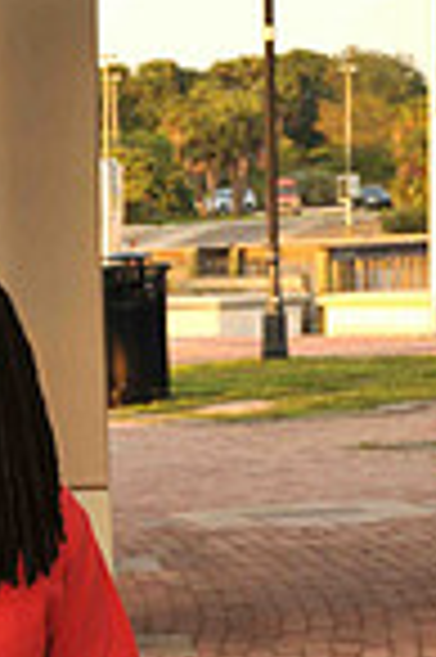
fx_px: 4206
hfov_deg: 5.9
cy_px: 806
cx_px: -11
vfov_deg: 8.8
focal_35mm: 231
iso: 200
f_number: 5.6
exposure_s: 1/125
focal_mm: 50
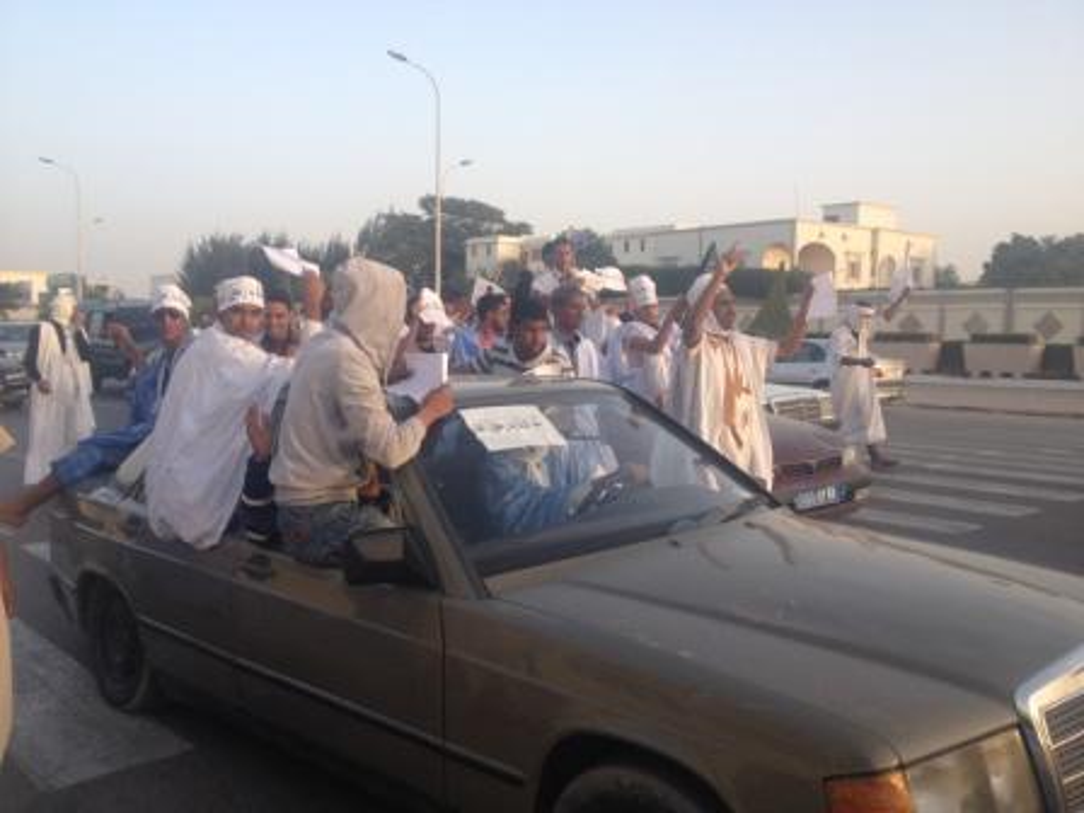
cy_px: 406
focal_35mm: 35
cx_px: 542
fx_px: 1096
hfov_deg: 52.6
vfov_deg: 40.7
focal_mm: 4.28
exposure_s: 1/265
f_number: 2.4
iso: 50
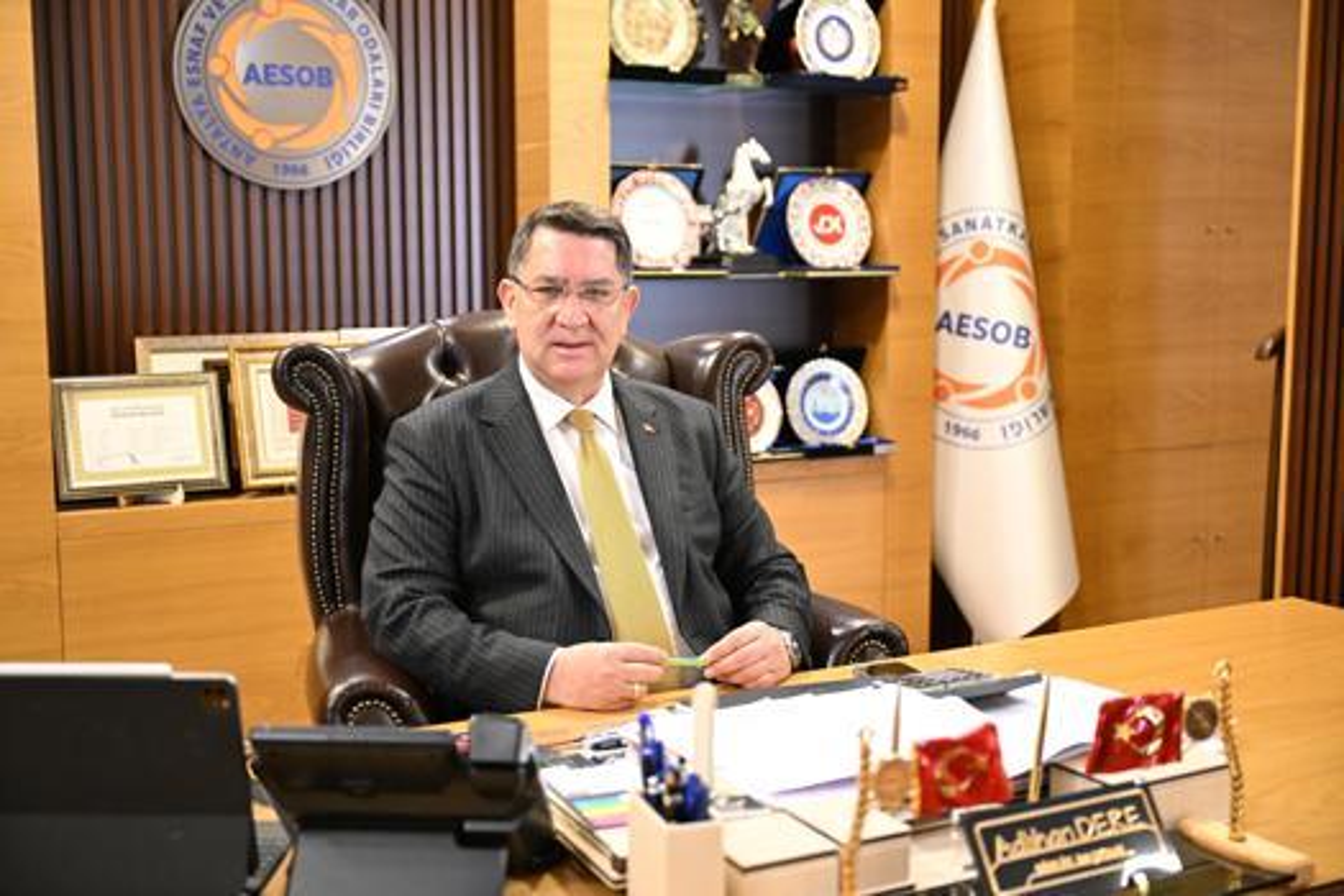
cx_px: 672
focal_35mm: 42
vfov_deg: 31.9
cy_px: 448
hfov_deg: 46.4
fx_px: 1568
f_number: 2.8
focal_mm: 42
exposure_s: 1/200
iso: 6400
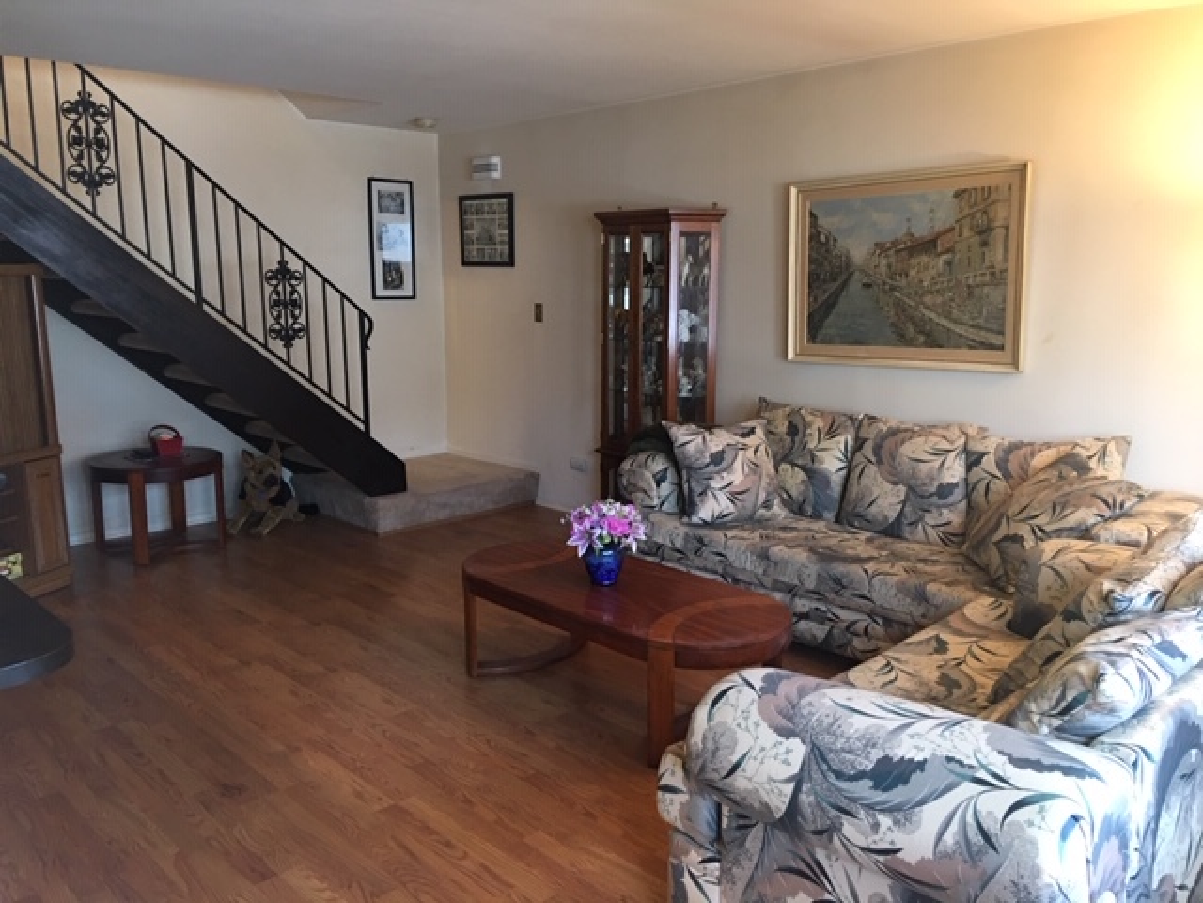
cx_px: 602
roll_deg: +0.0
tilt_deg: -8.5
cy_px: 452
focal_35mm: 29
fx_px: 1008
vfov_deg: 48.2
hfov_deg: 61.7
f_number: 2.2
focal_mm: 4.15
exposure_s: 1/10
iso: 80
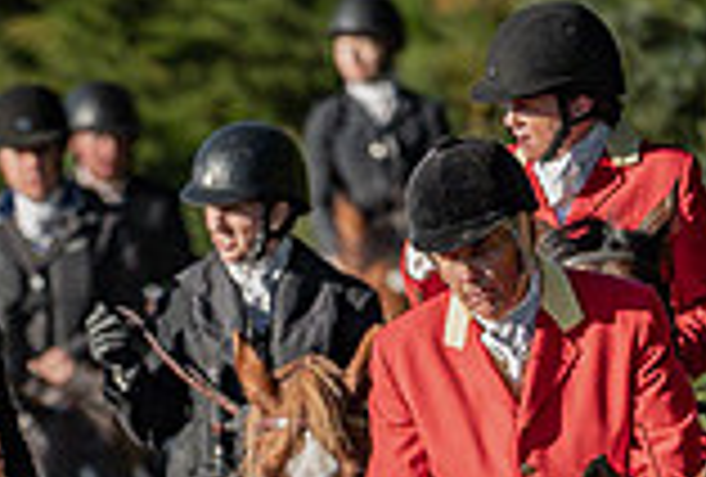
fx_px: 31991
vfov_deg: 0.9
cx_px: 56
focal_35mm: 1625
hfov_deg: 1.3
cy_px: 839
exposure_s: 1/4000
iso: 640
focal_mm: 400
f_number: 4.5
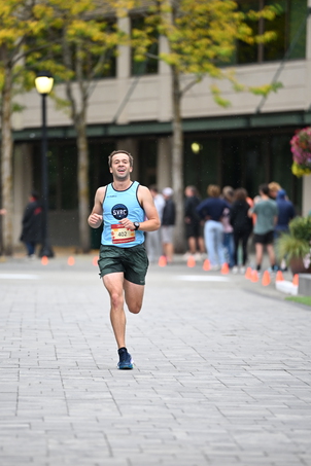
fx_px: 3149
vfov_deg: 8.5
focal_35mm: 243
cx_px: 123
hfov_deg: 5.7
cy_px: 265
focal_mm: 200
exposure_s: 1/1600
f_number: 2.8
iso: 1250
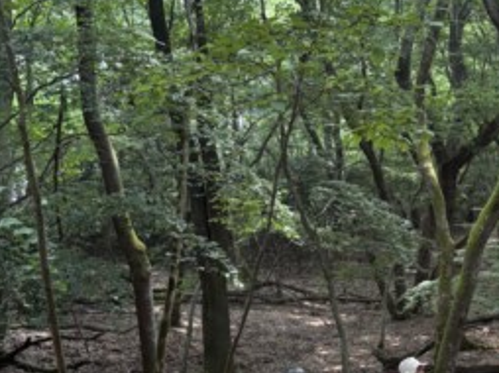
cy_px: 263
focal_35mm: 50
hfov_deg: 36.1
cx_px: 440
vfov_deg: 28.8
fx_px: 720
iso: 125
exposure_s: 1/121
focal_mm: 5.96
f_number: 1.6
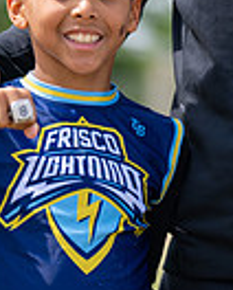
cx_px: 284
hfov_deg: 2.9
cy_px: -38
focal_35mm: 530
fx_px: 4558
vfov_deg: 3.6
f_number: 2.8
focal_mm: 117
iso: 100
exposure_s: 1/1600
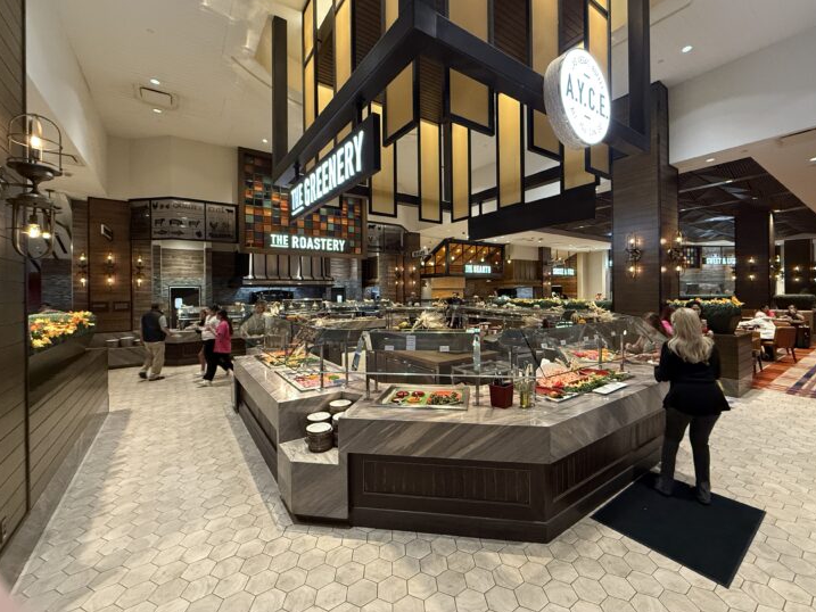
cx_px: 431
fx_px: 354
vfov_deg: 81.7
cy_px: 291
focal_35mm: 15
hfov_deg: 98.1
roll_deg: +0.0
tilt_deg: +0.3
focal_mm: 2.22
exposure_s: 1/60
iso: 640
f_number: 2.2
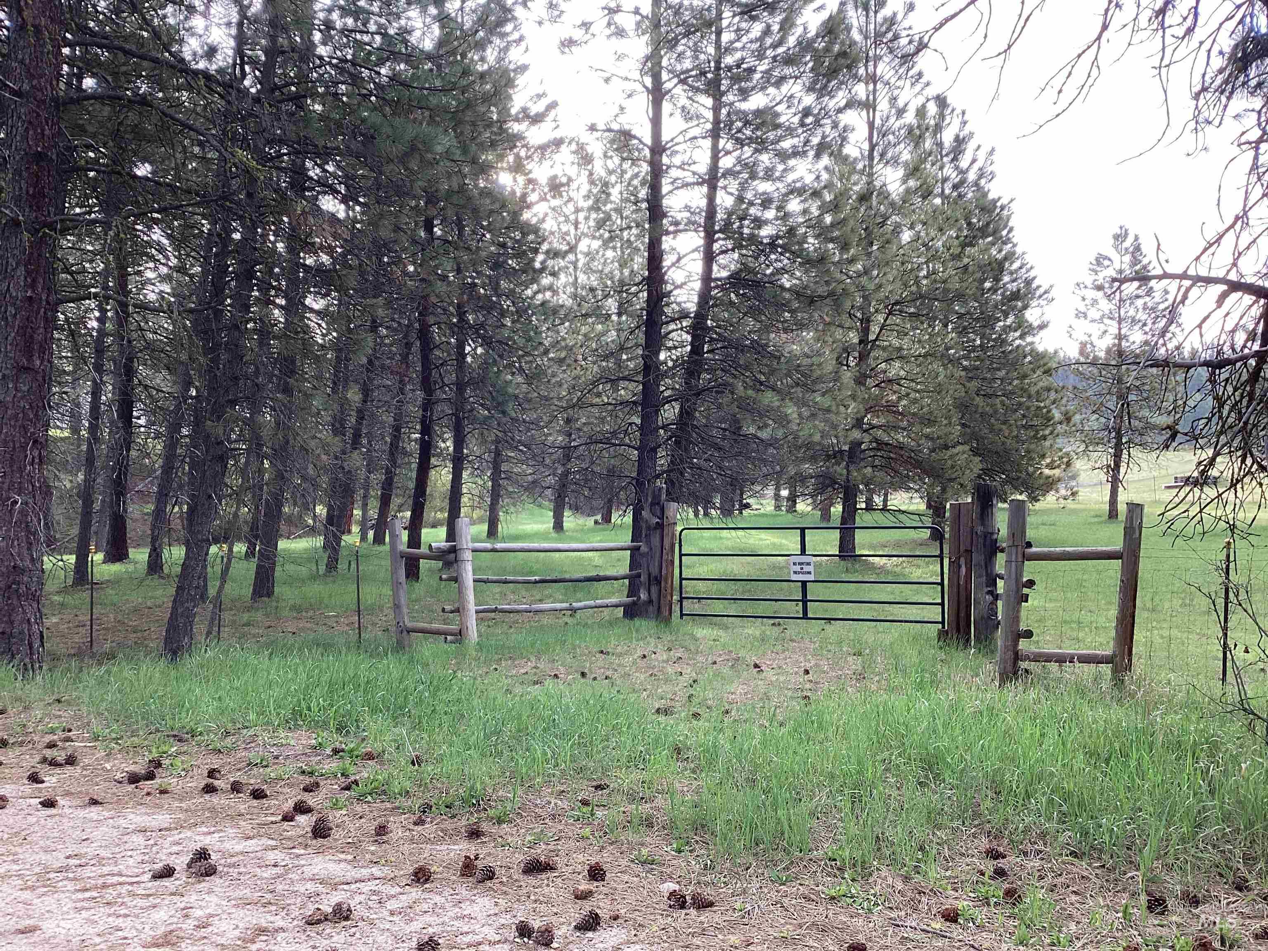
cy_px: 476
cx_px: 634
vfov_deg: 45.4
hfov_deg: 58.4
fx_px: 1136
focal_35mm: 31
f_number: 2.4
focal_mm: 3.3
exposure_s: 1/120
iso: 32
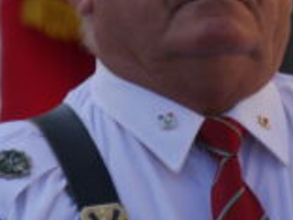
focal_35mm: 1381
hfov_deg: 1.4
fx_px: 11689
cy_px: 78
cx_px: 344
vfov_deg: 1.1
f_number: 5.6
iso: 200
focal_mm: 140
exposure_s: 1/500
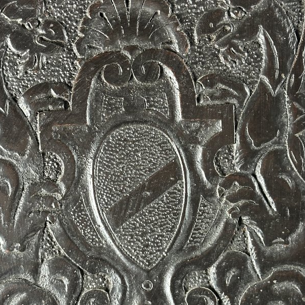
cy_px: 199
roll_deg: +2.7
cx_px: 152
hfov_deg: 20.4
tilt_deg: -8.3
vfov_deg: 20.3
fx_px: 847
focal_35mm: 85
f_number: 1.78
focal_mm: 6.86
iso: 320
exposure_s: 1/33
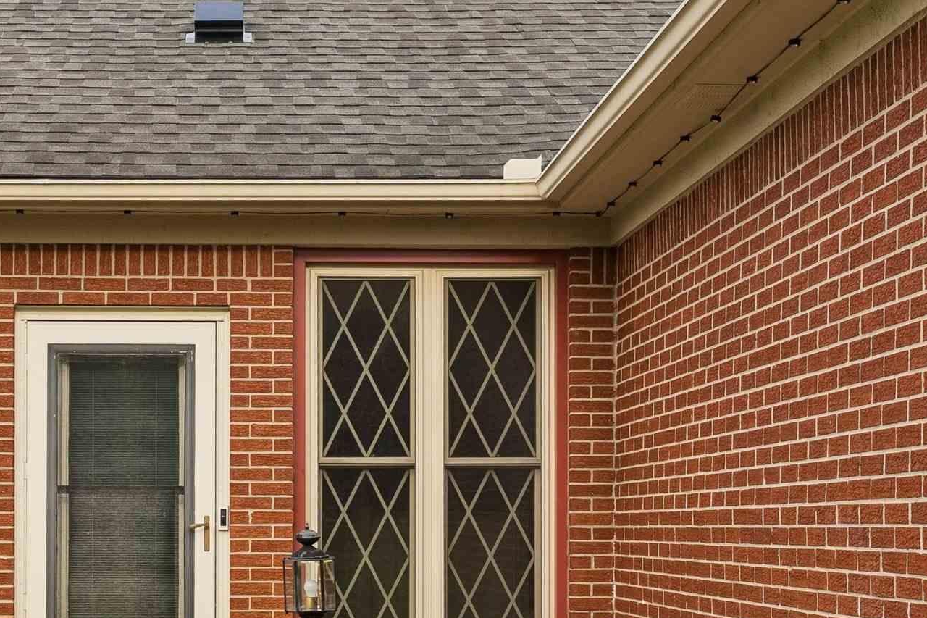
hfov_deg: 27.5
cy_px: 567
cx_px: 182
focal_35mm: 72
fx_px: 1854
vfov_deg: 18.6
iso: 200
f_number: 11
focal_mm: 30
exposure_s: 1/50
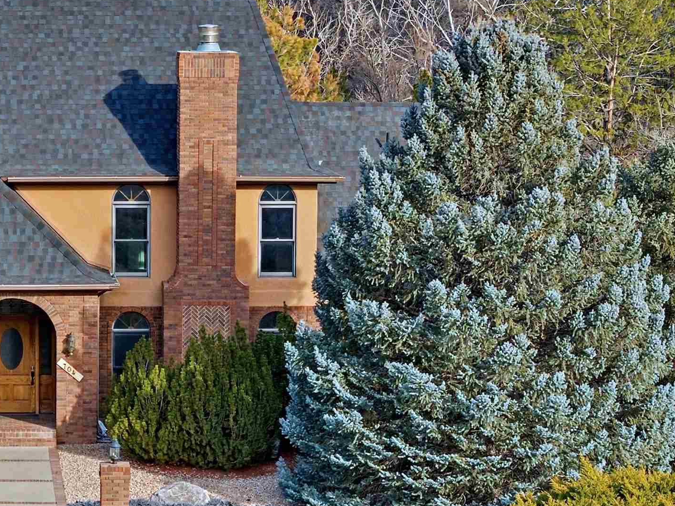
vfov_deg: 9.8
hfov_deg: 13.0
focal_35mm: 151
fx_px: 2943
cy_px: 281
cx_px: 55
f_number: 2.8
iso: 190
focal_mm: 19.4
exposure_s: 1/3200
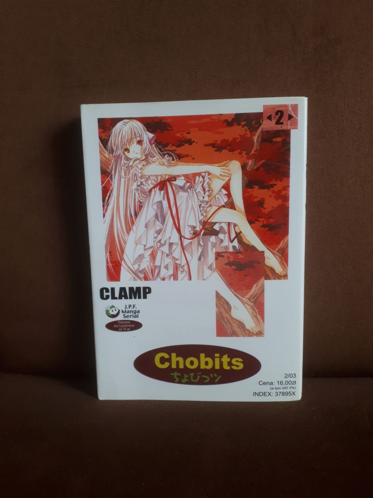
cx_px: 186
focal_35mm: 27
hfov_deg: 51.4
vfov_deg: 65.3
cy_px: 249
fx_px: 388
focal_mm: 3.6
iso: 160
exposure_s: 1/33
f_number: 1.9
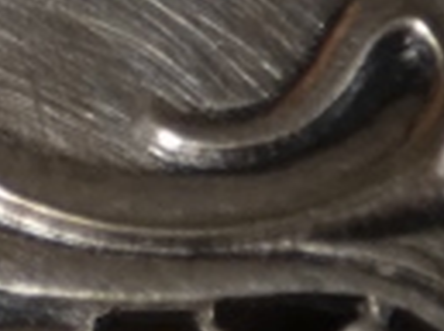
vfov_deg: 5.9
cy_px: -238
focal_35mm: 247
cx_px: -403
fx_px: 3159
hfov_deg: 7.7
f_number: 3.3
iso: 80
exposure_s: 1/125
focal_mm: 5.5
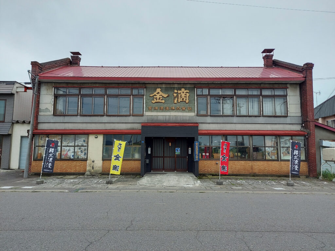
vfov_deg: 54.9
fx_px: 242
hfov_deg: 69.4
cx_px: 168
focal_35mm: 25
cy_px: 126
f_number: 2
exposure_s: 1/842
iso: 50
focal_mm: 4.6
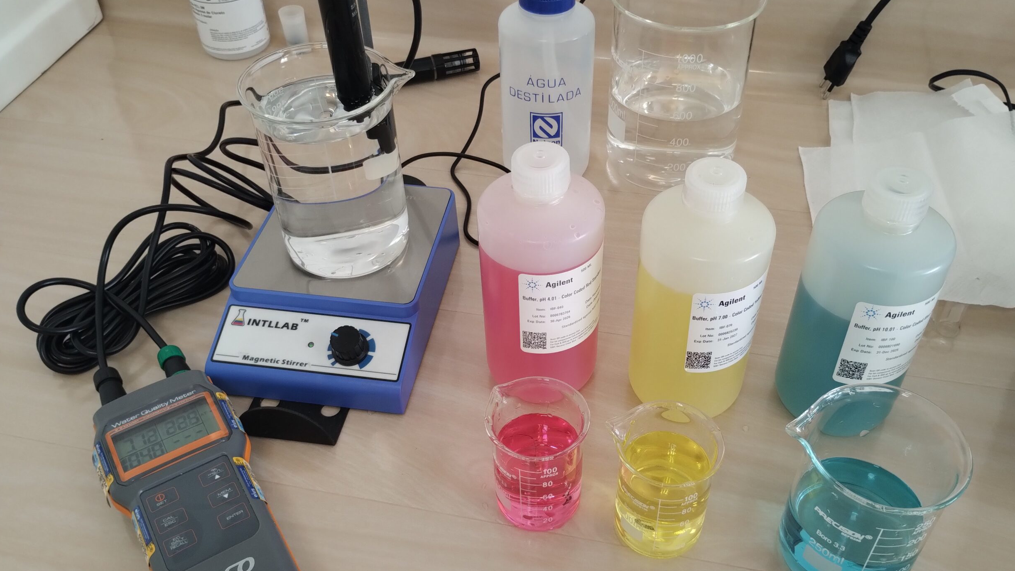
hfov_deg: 61.0
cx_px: 527
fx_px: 861
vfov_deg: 36.7
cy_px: 305
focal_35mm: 32
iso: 334
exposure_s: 1/60
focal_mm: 4.27
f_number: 1.8
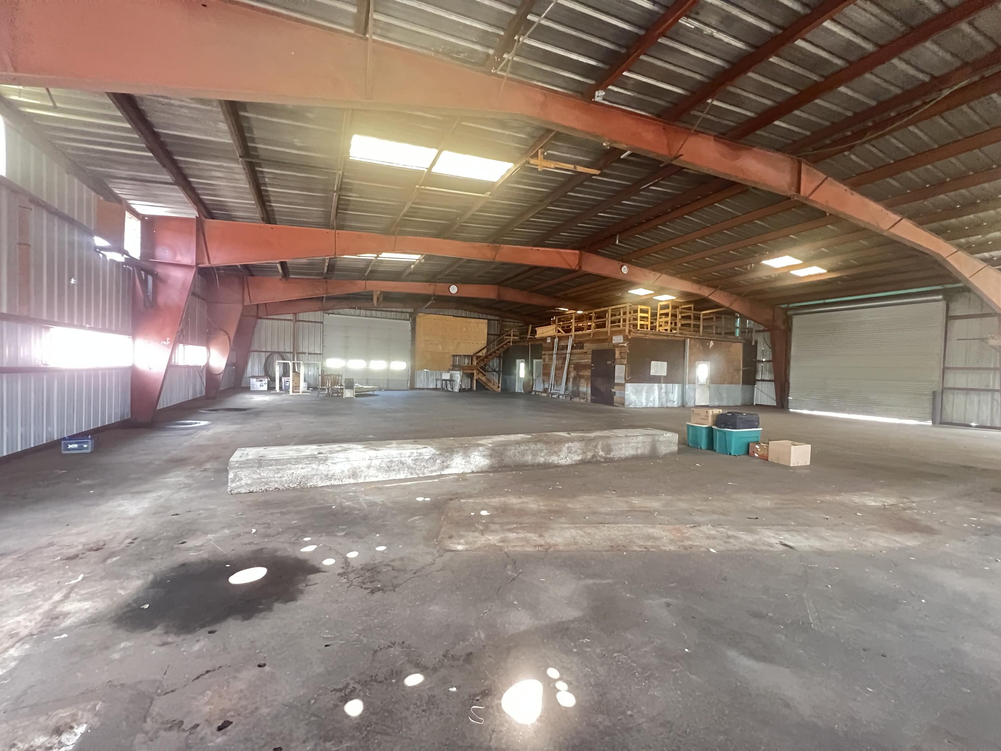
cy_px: 376
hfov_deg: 106.2
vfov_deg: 89.9
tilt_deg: -1.7
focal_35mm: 13
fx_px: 376
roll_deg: -1.3
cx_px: 500
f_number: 1.8
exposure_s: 1/52
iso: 1000
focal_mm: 1.57
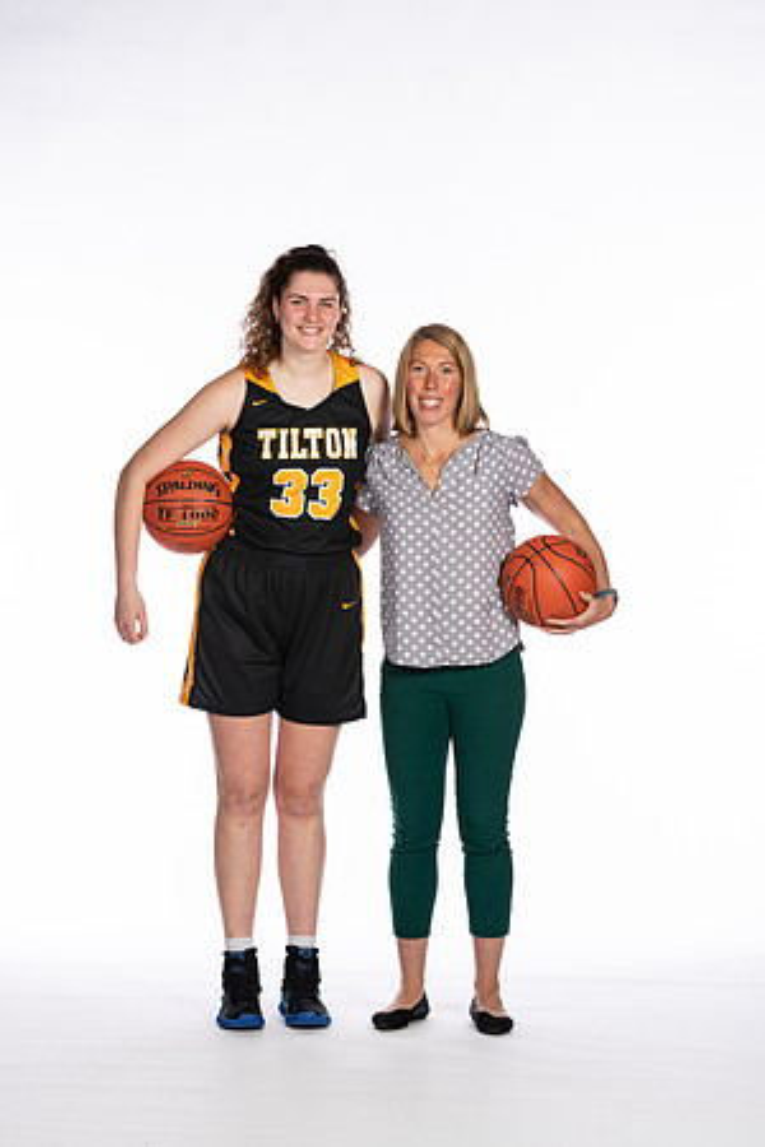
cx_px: 382
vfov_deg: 17.1
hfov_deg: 11.4
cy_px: 574
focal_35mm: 120
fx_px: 3825
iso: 100
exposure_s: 1/100
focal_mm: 80
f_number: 5.6
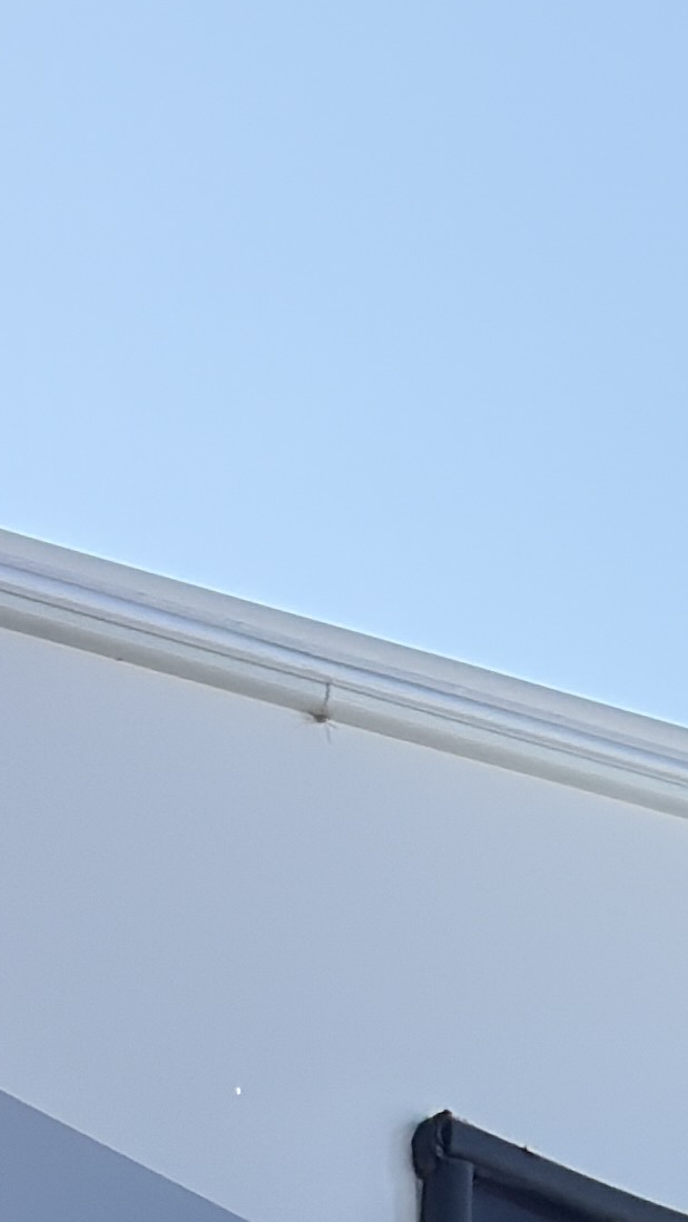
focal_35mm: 192
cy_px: 3069
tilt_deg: +0.3
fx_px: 6224
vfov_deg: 9.7
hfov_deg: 6.3
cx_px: 223
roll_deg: -0.7
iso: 100
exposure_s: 1/4386
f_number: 1.78
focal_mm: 6.76
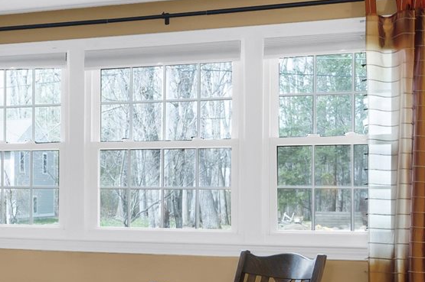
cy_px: 198
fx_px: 979
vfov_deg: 16.4
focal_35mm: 83
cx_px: -185
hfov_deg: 21.2
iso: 250
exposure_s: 1/3
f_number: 7.1
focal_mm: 15
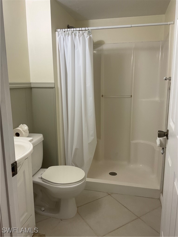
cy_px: 118
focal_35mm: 29
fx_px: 199
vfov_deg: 61.7
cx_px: 89
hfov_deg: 48.2
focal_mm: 3
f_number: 1.8
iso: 40
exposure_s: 1/60
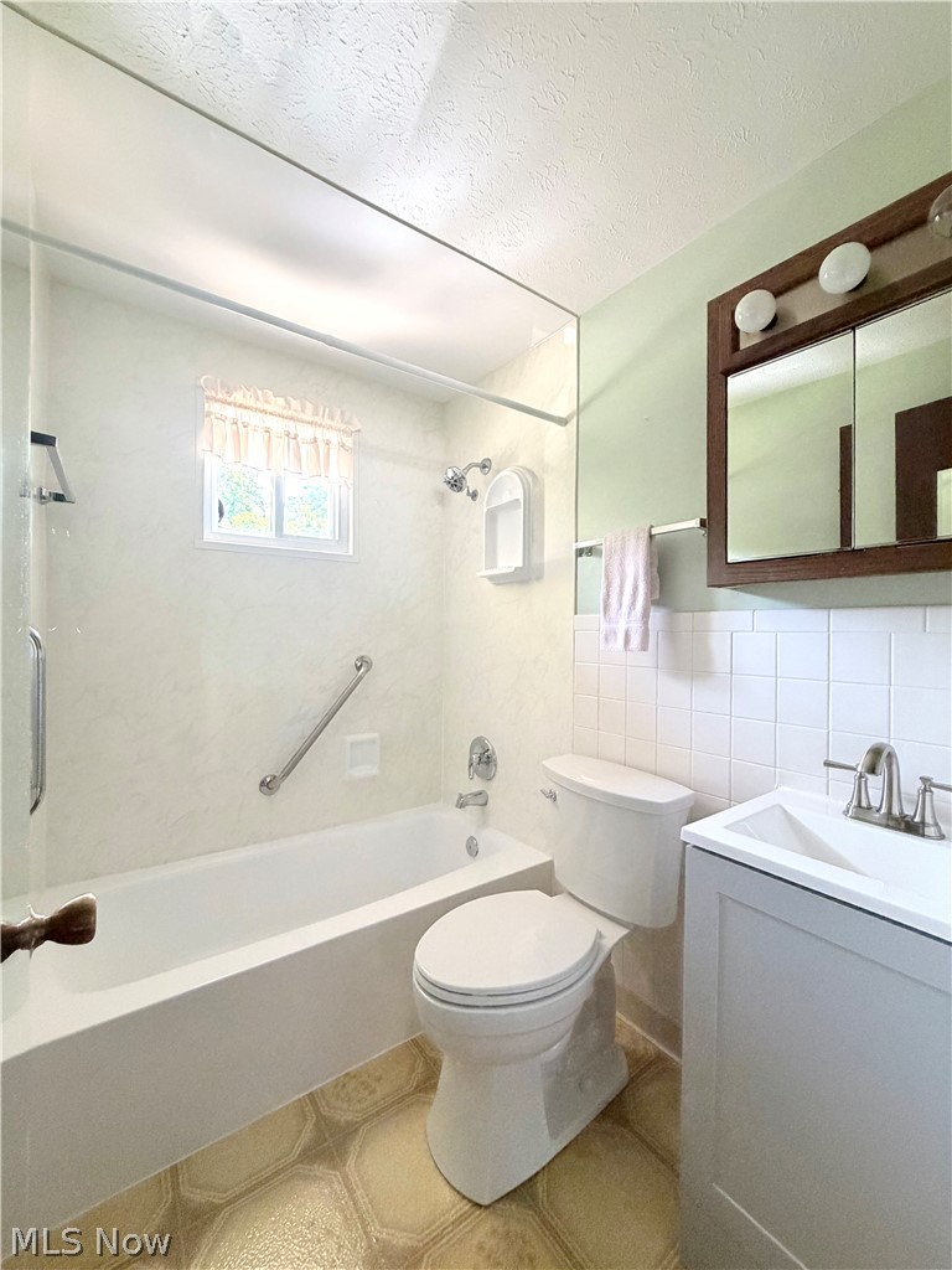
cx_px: 476
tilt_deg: -0.6
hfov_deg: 85.7
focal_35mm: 14
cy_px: 635
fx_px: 513
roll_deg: +0.0
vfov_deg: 102.1
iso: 400
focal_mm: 2.22
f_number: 2.2
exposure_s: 1/60
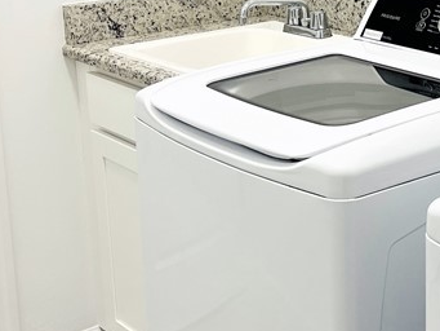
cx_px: 427
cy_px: 50
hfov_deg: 24.0
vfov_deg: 18.7
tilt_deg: -13.5
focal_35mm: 78
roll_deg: -0.2
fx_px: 992
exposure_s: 1/120
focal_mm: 5.1
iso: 50
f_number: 1.6
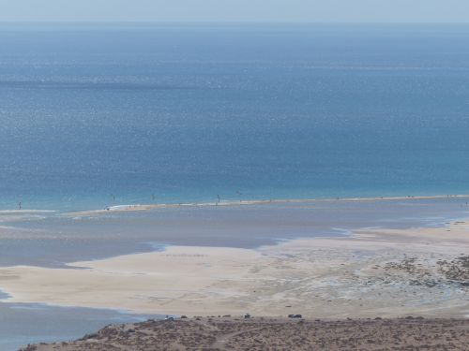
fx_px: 5596
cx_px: 234
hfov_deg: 4.8
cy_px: 176
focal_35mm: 413
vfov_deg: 3.6
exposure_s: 1/1600
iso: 100
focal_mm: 74.3
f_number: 5.6
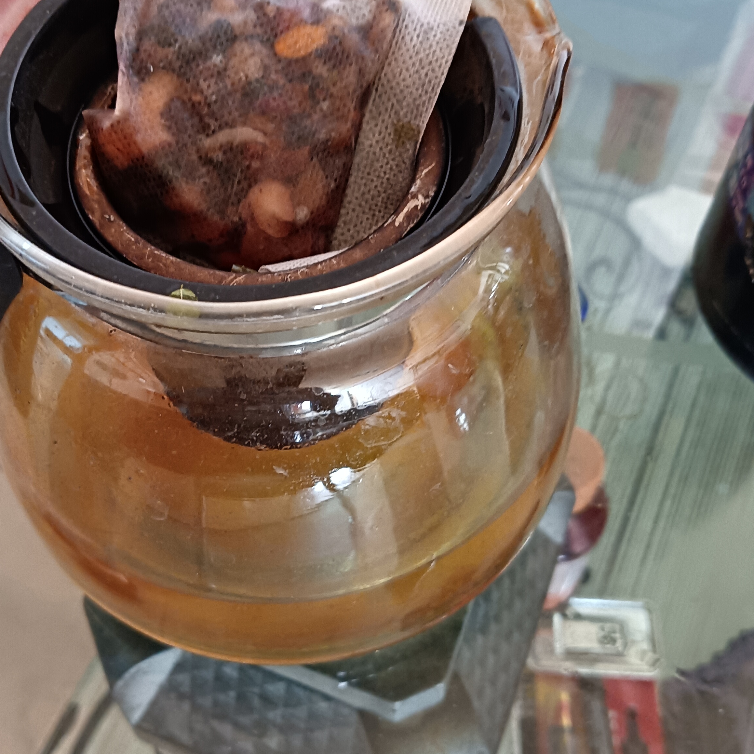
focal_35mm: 42
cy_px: 390
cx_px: 322
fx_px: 1035
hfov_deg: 39.9
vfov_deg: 40.0
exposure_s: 1/20
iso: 3403
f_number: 1.8
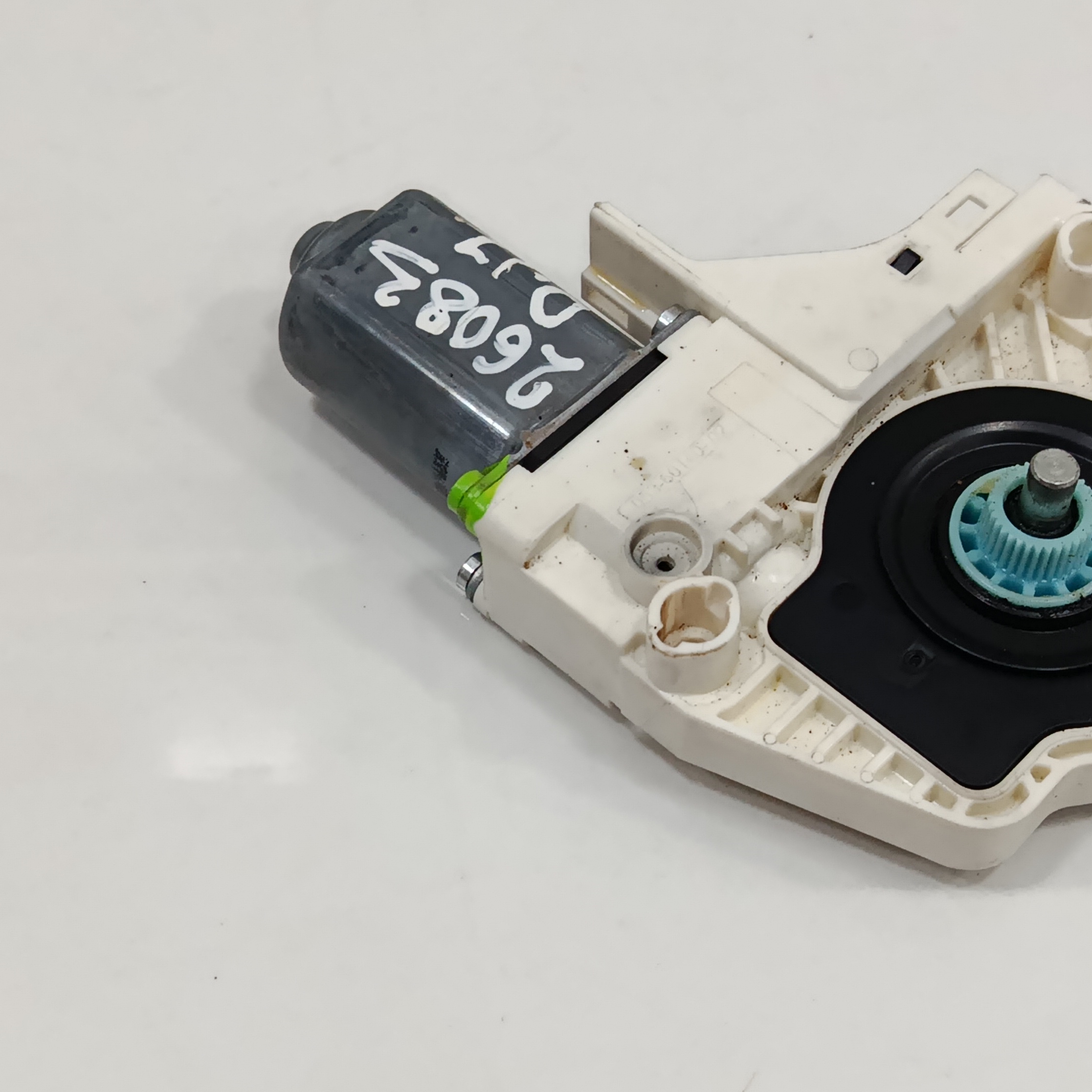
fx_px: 2034
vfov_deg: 30.0
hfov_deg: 29.9
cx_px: 694
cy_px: 575
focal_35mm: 57
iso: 784
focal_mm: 5.24
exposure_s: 1/100
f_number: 1.7
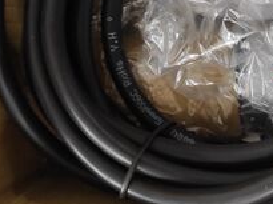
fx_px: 480
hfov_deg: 31.3
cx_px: 198
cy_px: 15
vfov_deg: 23.2
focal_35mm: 61
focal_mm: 5.43
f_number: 1.89
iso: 289
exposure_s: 1/33
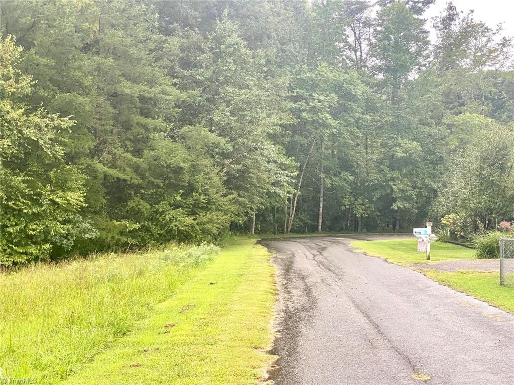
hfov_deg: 36.8
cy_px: 192
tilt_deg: -5.0
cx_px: 257
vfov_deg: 28.0
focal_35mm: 52
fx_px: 772
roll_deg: +1.0
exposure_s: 1/121
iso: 160
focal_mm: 6
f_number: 2
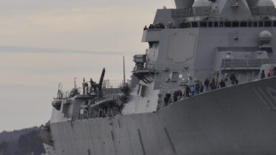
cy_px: -32
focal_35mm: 766
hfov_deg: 2.8
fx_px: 5604
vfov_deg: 1.6
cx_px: 151
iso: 200
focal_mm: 200
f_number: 6.3
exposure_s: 1/640
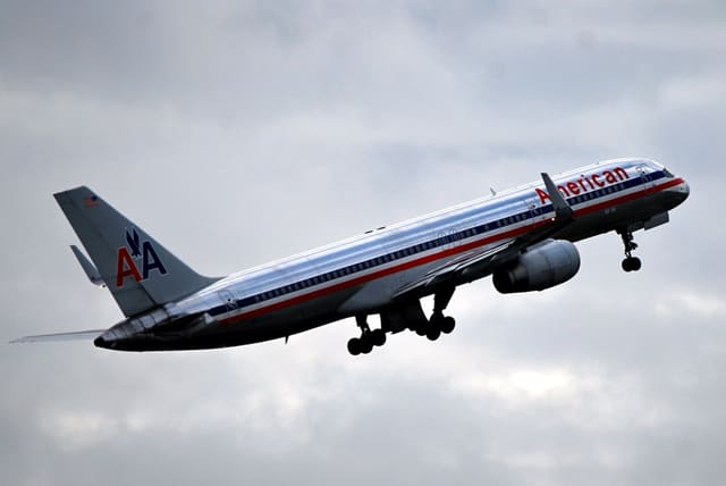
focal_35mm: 300
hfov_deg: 6.9
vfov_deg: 4.6
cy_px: 243
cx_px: 363
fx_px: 6055
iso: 100
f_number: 5.6
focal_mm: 200
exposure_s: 1/400
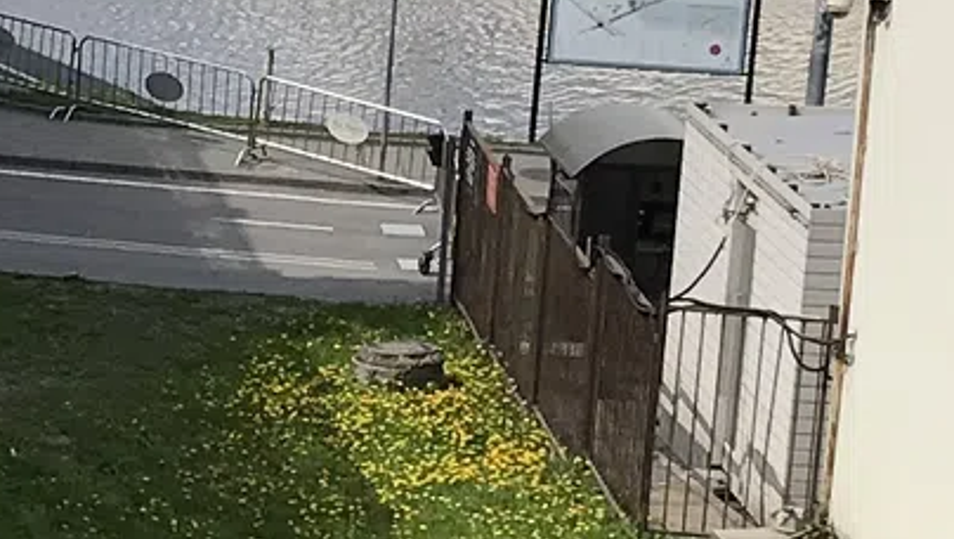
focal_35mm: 181
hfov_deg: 11.8
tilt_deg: -11.6
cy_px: 400
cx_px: 40
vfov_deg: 6.7
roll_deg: -1.6
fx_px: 4582
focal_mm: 3.99
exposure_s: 1/2037
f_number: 1.8
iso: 20
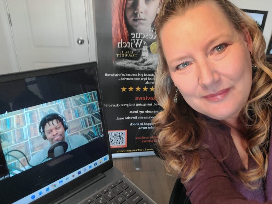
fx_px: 196
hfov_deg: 69.4
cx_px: 136
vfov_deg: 54.9
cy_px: 102
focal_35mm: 25
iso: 400
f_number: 2.2
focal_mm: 3.3
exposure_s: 1/50
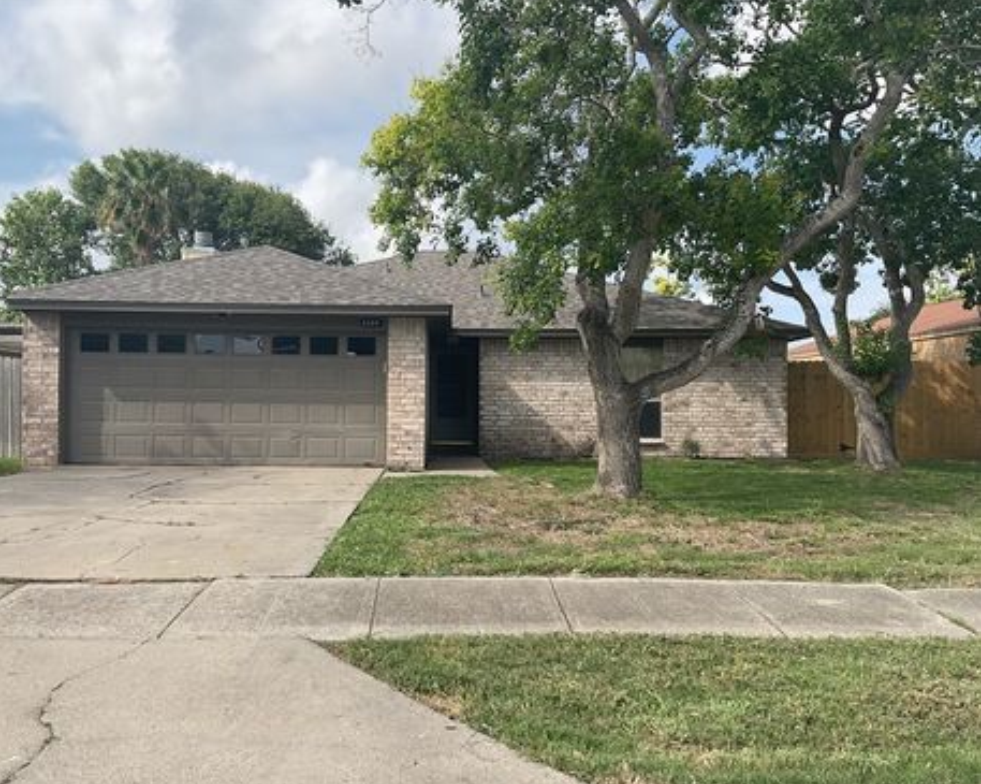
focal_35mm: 31
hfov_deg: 57.1
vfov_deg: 47.1
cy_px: 396
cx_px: 446
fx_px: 899
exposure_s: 1/1534
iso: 16
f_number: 1.8
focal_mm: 3
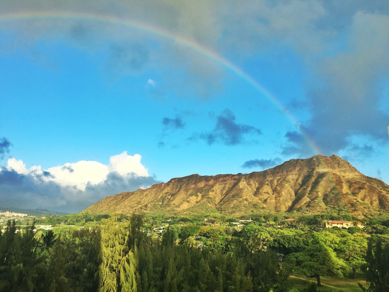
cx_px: 194
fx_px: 326
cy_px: 146
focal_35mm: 29
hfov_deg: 61.7
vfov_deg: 48.2
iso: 25
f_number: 2.2
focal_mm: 4.15
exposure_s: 1/962
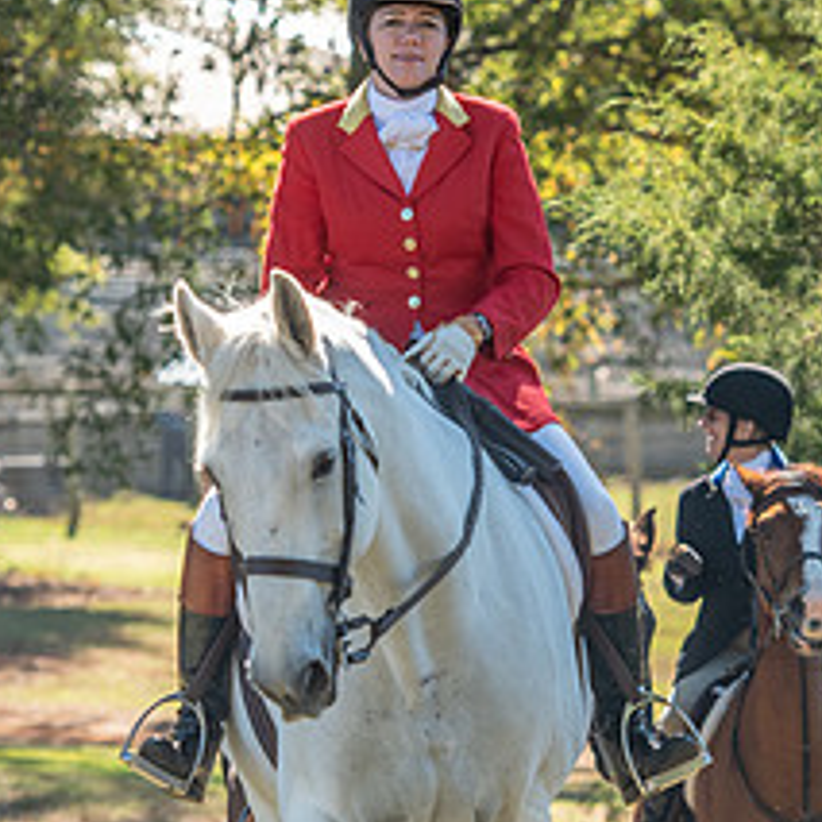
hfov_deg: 4.4
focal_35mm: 400
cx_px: 622
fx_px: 10746
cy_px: 507
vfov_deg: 4.4
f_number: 4
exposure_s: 1/320
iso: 200
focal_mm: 122
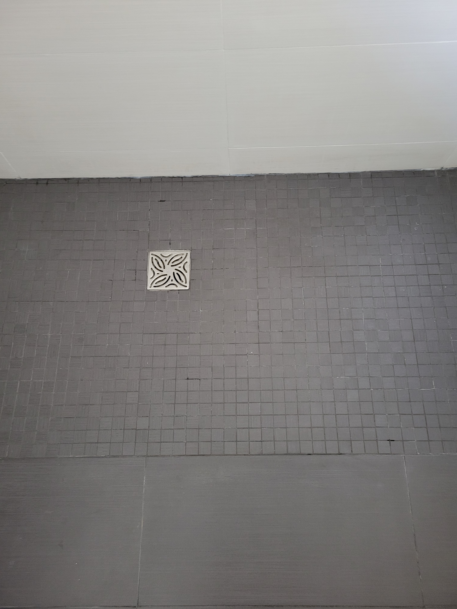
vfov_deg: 67.3
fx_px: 458
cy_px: 304
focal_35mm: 26
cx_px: 228
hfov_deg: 53.1
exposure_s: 1/24
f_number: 1.8
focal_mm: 5.4
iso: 640
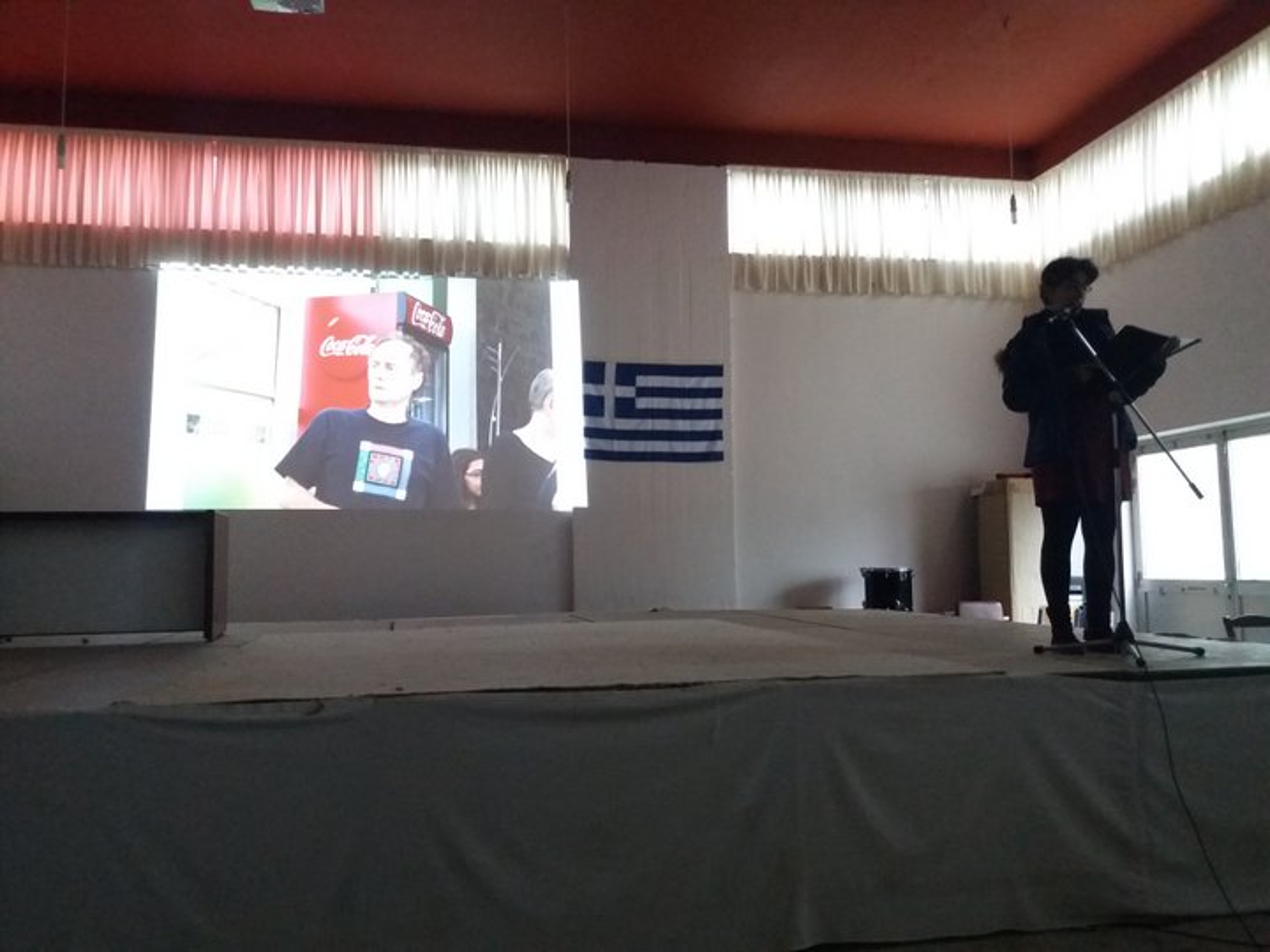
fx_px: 1027
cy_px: 476
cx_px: 635
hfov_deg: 63.4
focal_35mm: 28
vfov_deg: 49.7
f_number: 1.9
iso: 400
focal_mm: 3.7
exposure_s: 1/17
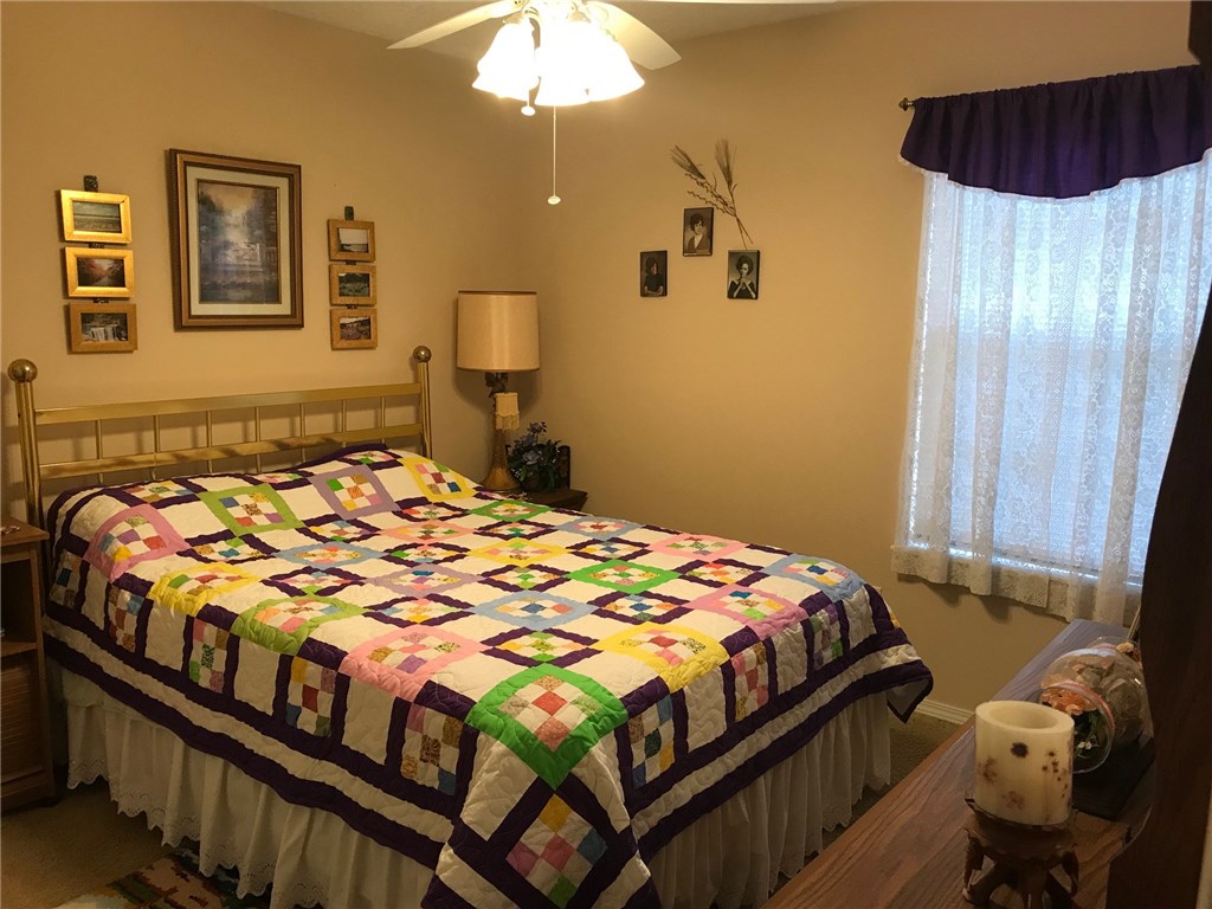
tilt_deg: -11.1
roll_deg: -0.9
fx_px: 980
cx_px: 606
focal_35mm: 28
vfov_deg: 49.7
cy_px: 454
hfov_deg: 63.4
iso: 32
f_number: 1.8
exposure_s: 1/30
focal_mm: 3.99
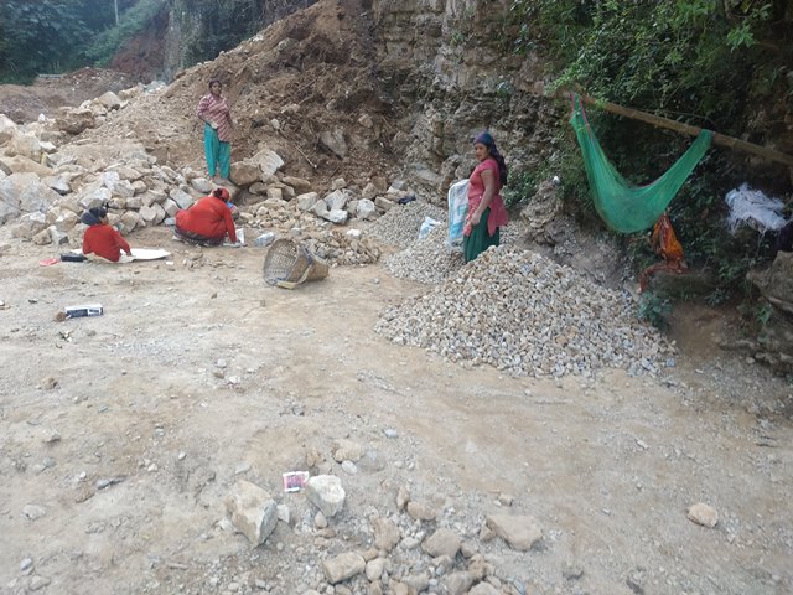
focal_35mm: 24
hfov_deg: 71.6
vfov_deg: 56.8
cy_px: 298
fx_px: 550
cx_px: 396
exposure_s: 1/60
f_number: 1.9
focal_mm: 3.94
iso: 160
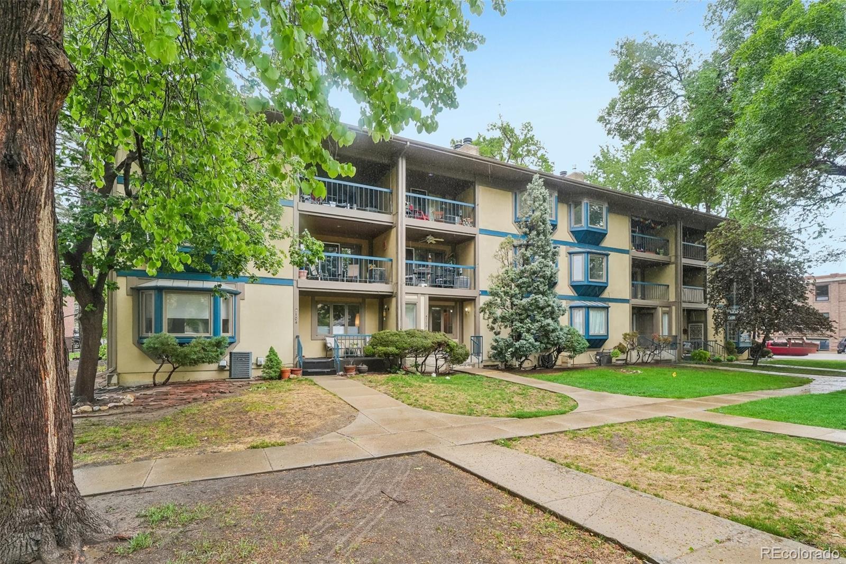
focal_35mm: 17
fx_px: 395
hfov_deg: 94.0
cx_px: 423
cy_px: 282
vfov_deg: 71.1
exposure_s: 1/200
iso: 800
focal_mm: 11.2
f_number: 8
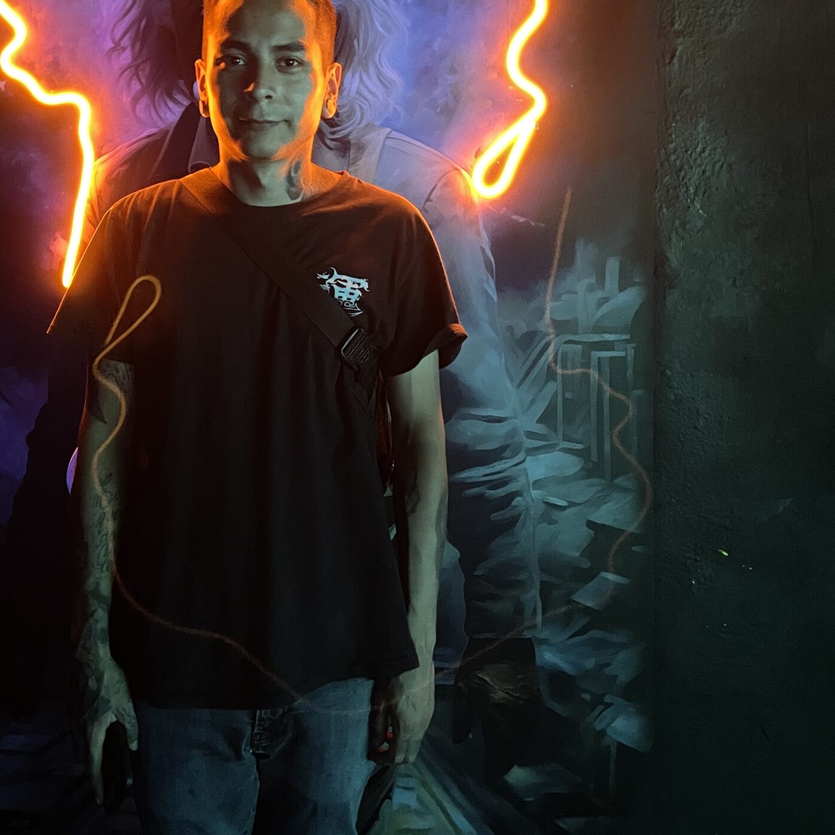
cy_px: 239
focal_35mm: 42
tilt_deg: -2.8
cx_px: 311
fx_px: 1146
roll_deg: +1.1
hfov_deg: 39.7
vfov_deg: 39.3
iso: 500
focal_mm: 4.2
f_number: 1.6
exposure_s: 1/30
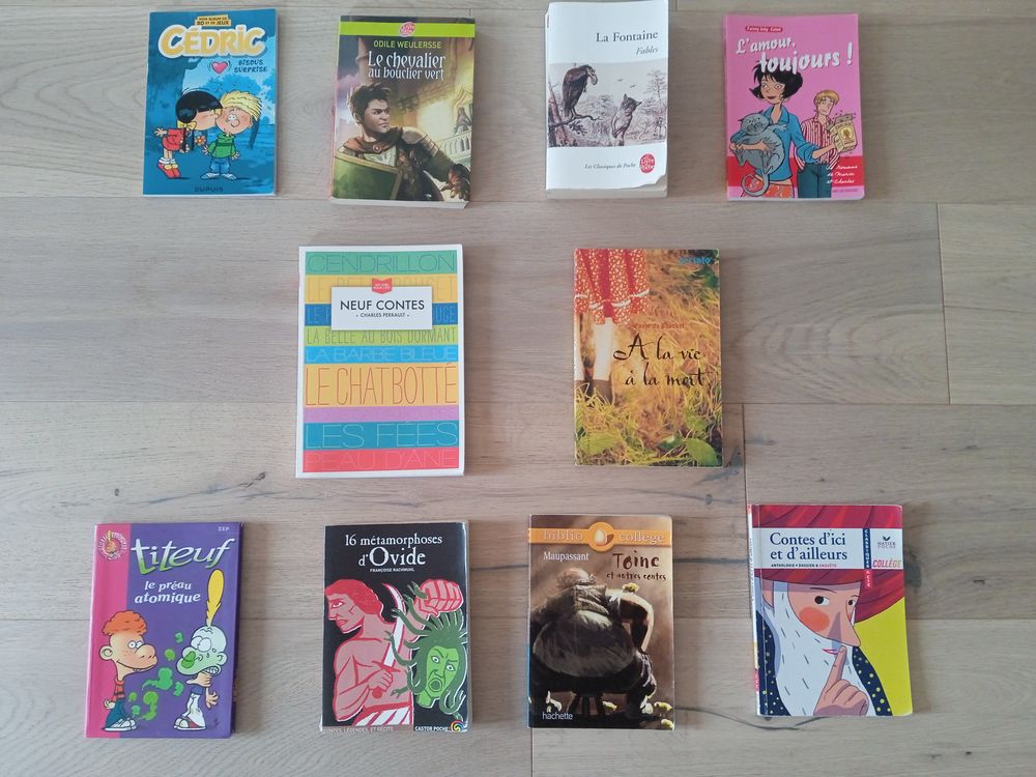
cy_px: 388
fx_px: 838
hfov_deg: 63.4
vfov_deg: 49.7
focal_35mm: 28
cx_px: 518
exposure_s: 1/25
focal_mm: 3.43
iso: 306
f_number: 2.2
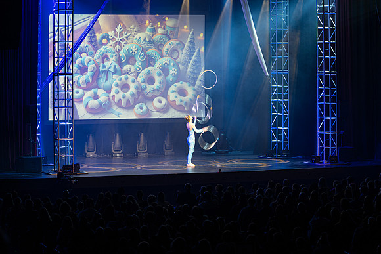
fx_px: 1389
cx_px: 196
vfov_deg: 10.5
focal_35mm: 131
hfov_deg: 15.6
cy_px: 121
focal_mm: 120
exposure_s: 1/13
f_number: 2.8
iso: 64
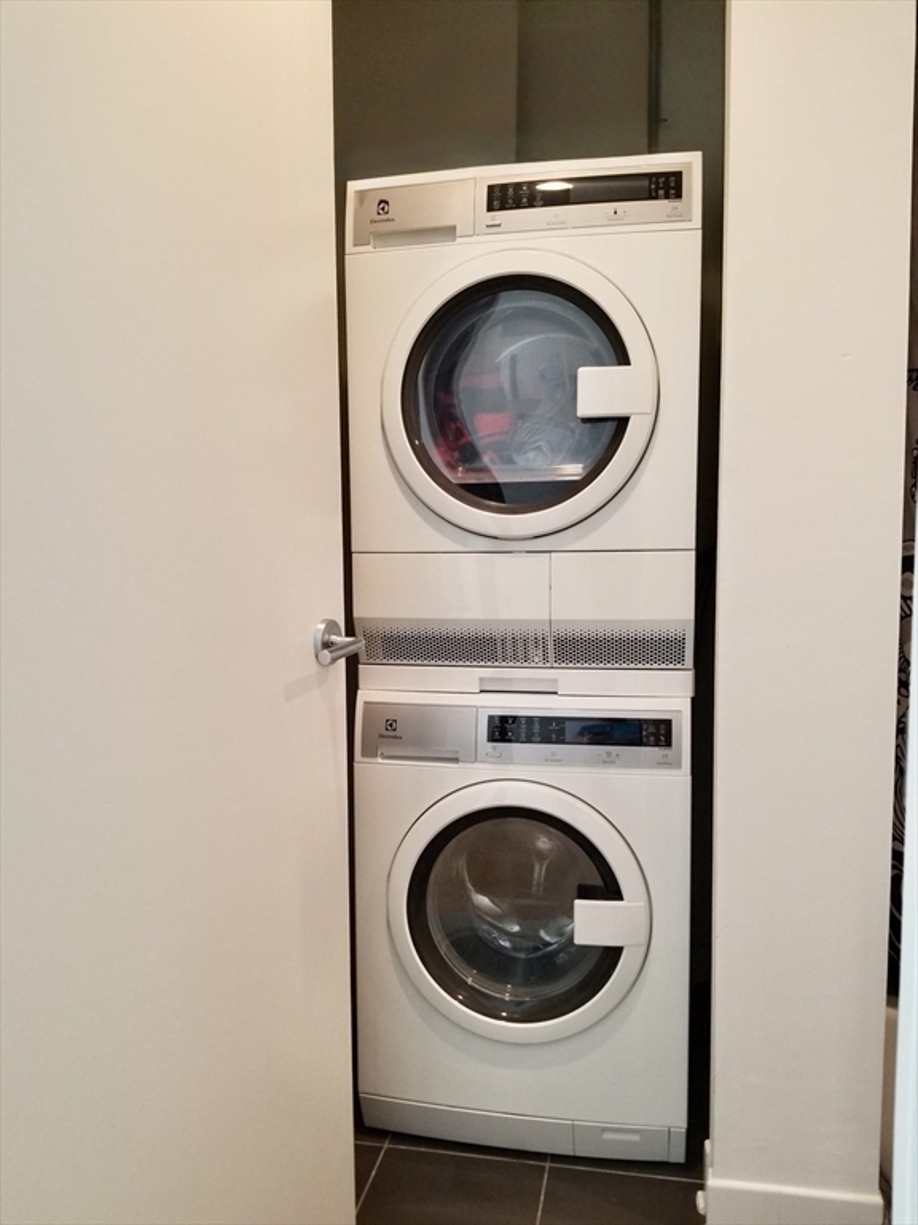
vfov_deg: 67.3
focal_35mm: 26
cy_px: 612
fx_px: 919
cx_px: 459
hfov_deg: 53.1
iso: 160
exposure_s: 1/60
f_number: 1.7
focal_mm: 4.3
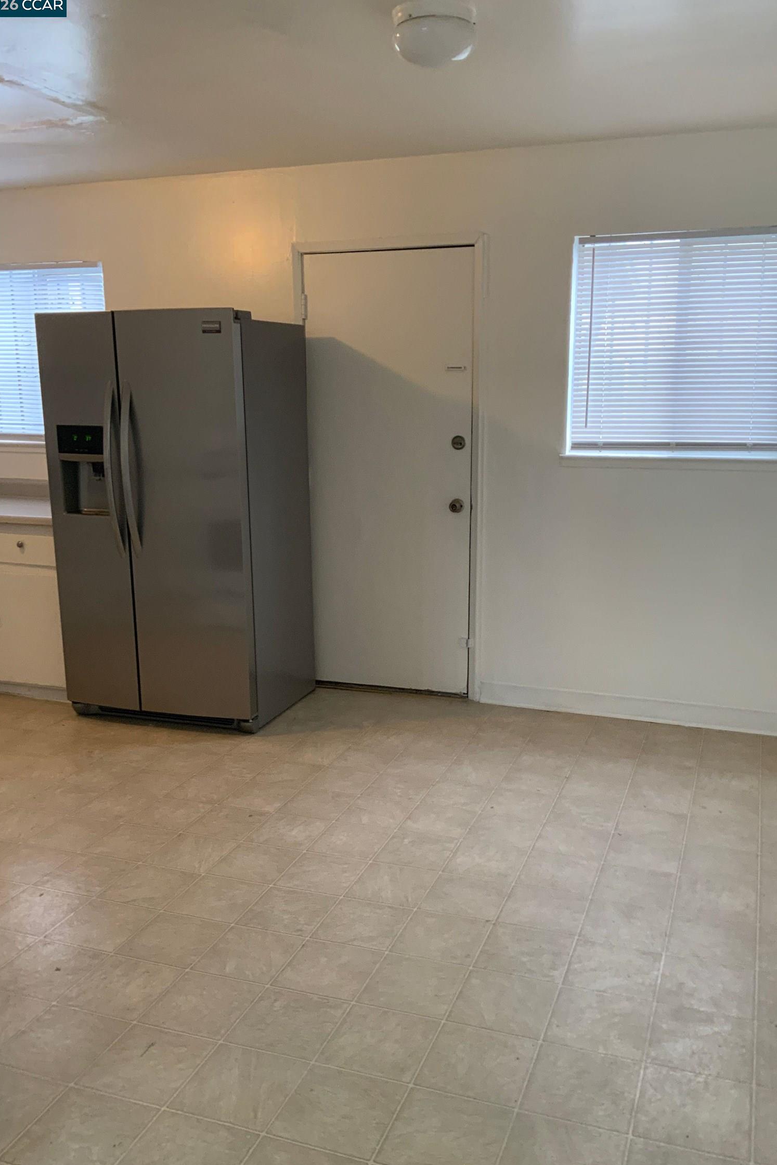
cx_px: 412
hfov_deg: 42.3
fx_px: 1004
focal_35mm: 31
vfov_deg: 60.3
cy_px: 590
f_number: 1.8
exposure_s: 1/60
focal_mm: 3
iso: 125
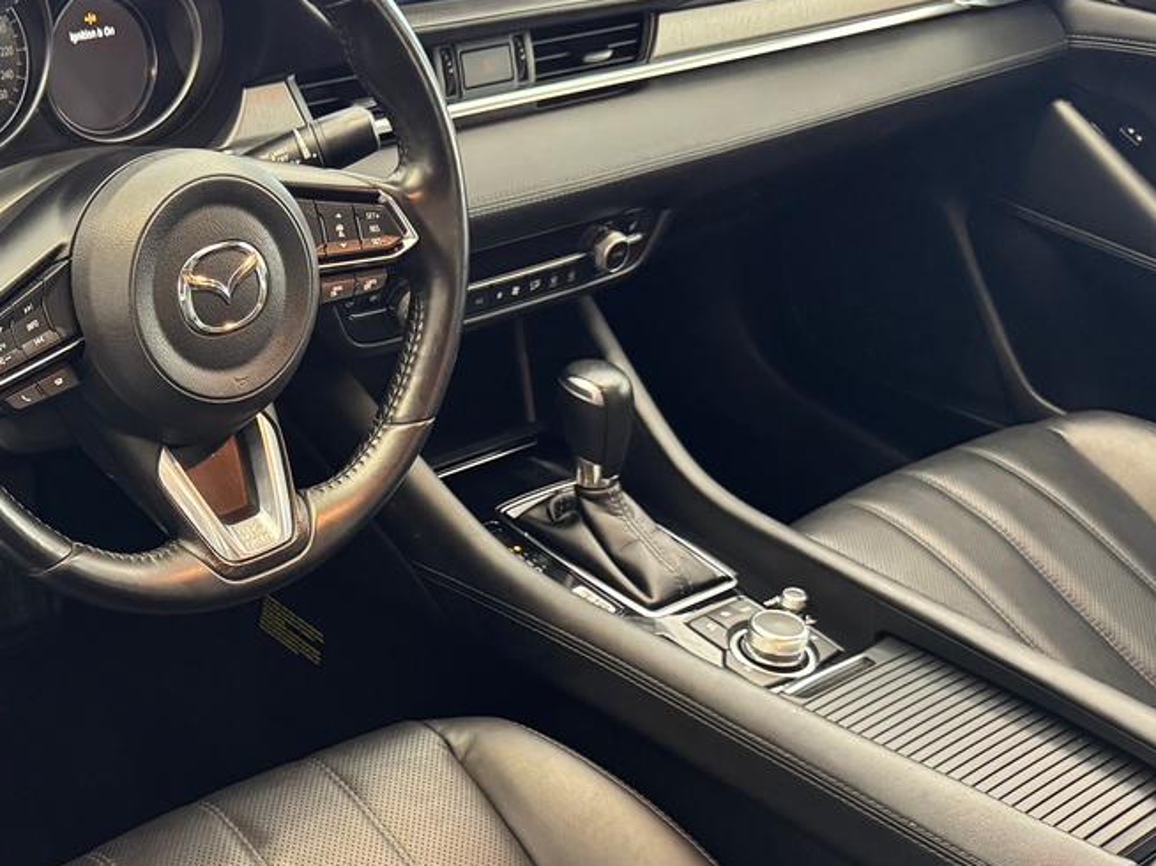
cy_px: 589
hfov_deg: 38.5
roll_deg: -4.3
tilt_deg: -36.9
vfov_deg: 30.6
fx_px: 1569
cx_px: 184
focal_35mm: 47
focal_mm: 6.76
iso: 640
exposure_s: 1/60
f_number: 1.78
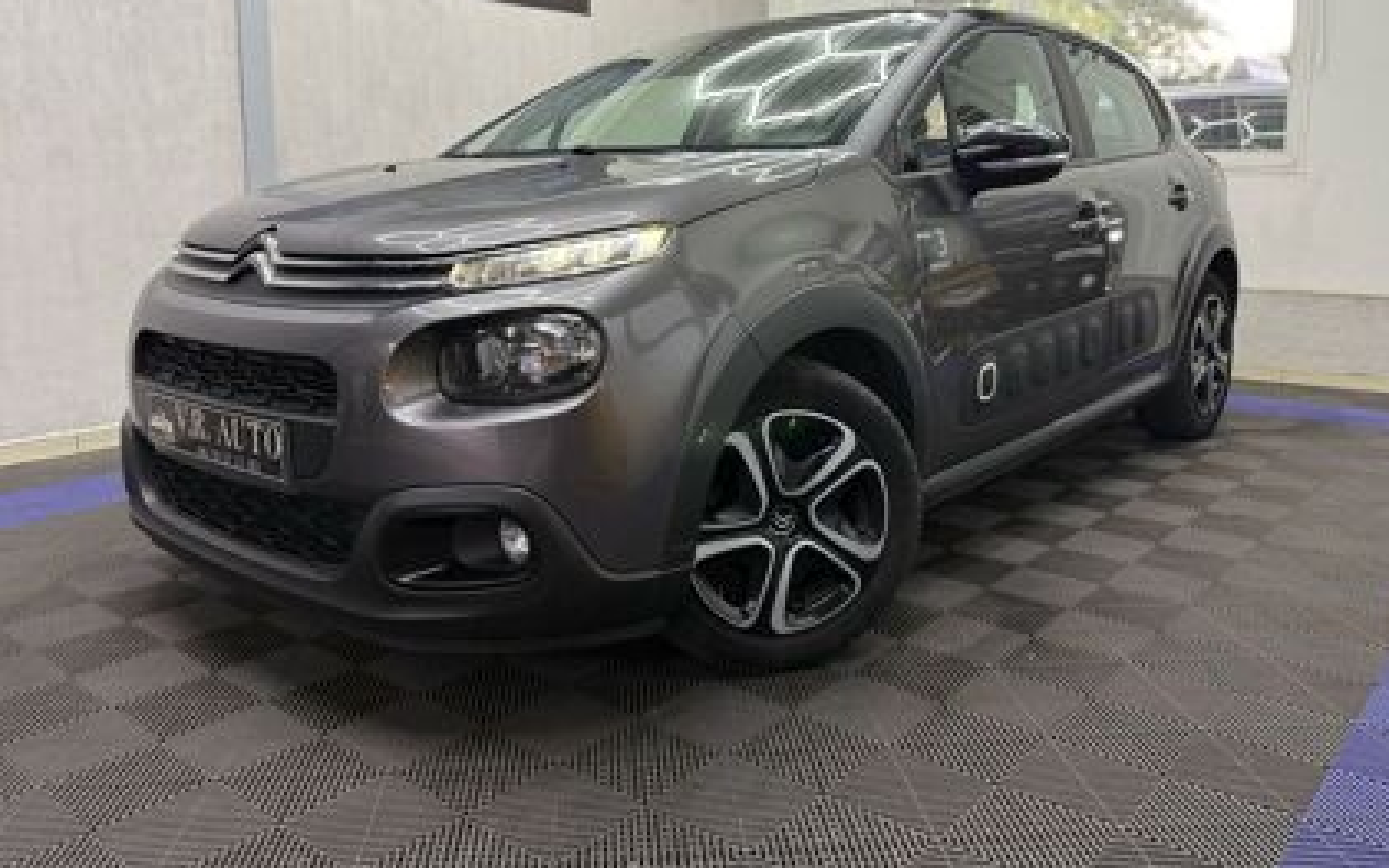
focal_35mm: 29
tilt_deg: -7.4
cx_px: 680
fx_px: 1098
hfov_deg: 64.6
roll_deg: +0.2
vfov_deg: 42.8
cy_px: 330
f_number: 1.78
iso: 200
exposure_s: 1/100
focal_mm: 6.76
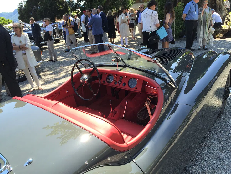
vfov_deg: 48.2
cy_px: 87
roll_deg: +7.0
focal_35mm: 29
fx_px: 194
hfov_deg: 61.7
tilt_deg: -19.6
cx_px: 116
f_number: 2.2
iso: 32
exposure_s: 1/586
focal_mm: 4.15
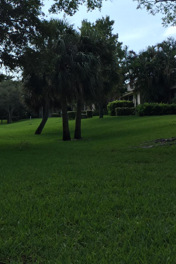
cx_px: 22
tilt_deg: +5.2
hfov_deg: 24.0
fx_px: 403
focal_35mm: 55
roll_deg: +1.1
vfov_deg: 35.9
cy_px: 87
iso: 32
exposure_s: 1/1236
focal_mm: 4.15
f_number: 2.2
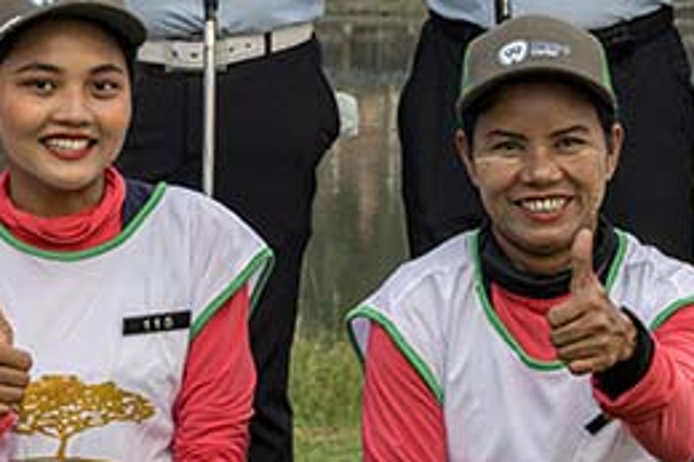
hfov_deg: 12.1
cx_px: 379
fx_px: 3275
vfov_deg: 8.1
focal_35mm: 170
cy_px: 171
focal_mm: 46
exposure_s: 1/400
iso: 720
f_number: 7.1
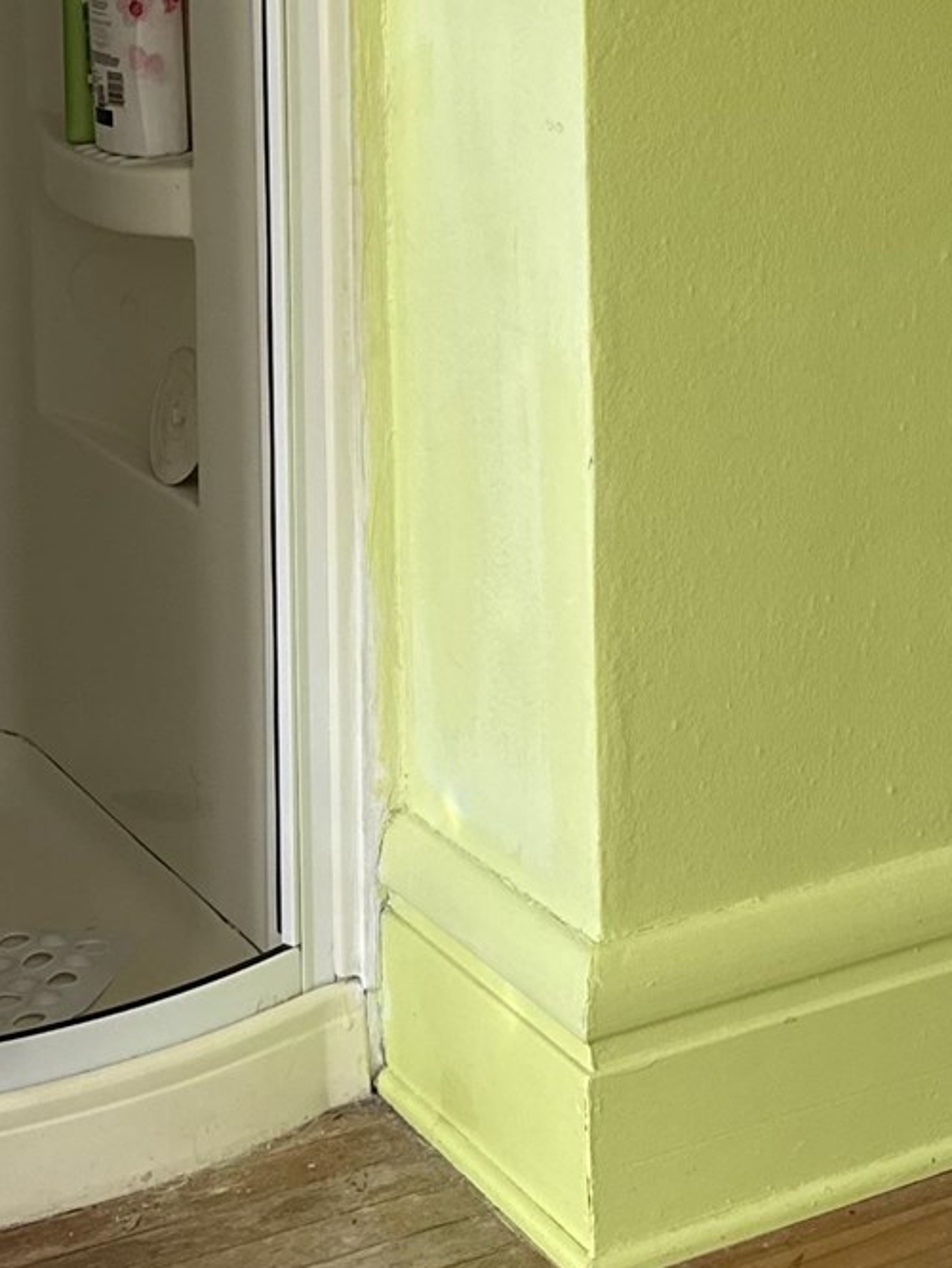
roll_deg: +0.3
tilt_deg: -7.1
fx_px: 3042
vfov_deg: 22.4
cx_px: 607
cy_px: -63
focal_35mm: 83
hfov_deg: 17.8
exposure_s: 1/120
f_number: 1.78
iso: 100
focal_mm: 6.76
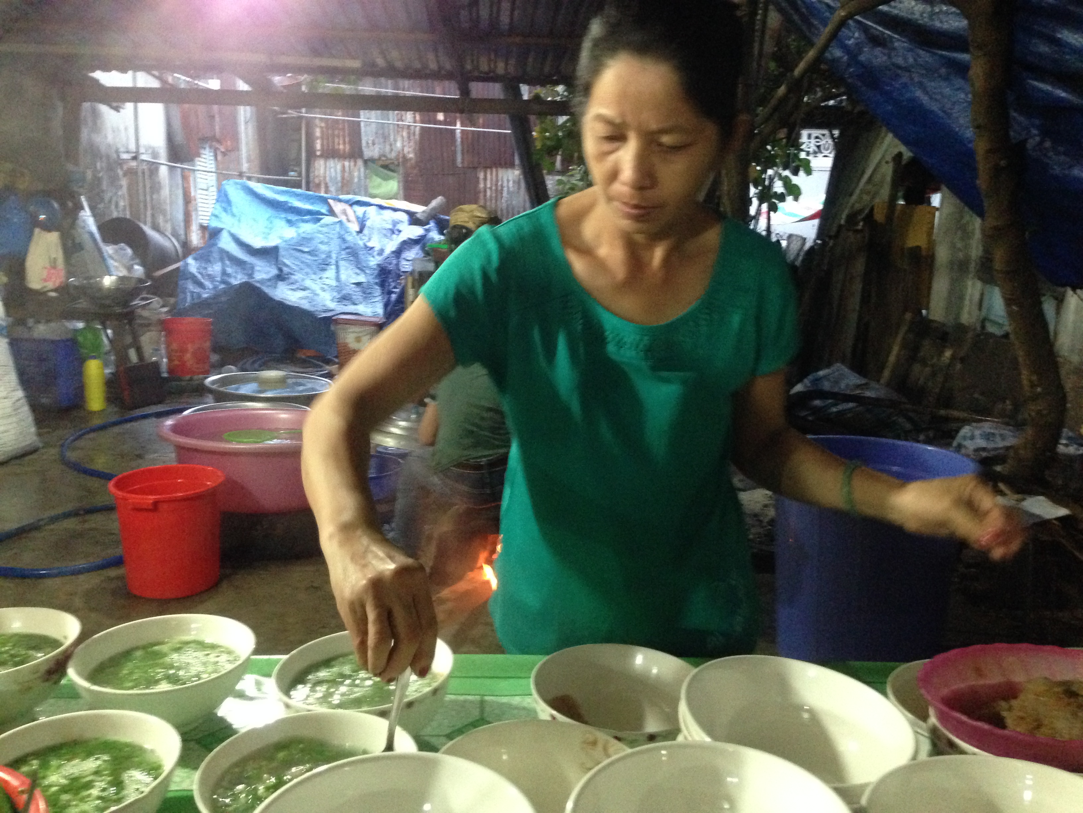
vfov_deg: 42.9
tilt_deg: -11.2
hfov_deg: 55.4
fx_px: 1032
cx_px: 542
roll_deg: -0.4
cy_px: 406
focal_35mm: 33
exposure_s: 1/15
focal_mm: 4.12
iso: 500
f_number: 2.4
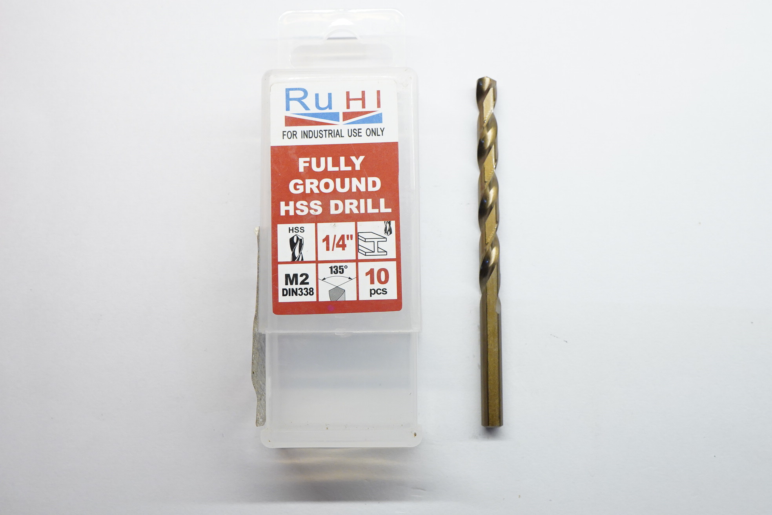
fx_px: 901
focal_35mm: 42
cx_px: 386
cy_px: 258
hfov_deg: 46.4
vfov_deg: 31.9
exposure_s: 1/100
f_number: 9
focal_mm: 28
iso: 3200
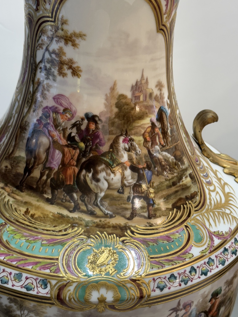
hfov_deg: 30.3
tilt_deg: -27.8
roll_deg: -5.6
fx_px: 440
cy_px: 158
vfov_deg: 39.7
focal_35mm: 48
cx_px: 119
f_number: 1.78
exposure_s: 1/100
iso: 100
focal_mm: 6.86
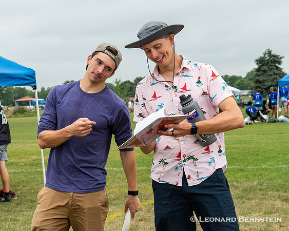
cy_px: 111
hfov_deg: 19.8
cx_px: 133
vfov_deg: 15.9
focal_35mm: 97
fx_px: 827
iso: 1600
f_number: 7.1
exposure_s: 1/1000
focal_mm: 55
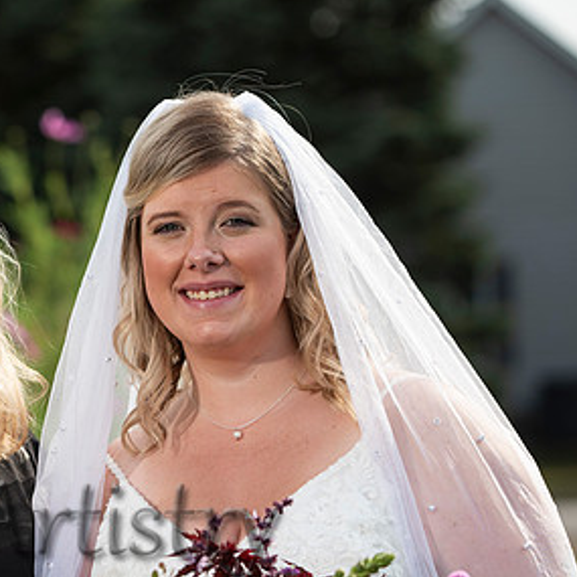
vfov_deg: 9.3
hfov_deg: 9.2
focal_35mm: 189
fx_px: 3564
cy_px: 354
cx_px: 16
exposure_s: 1/1250
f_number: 2.8
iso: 125
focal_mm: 100
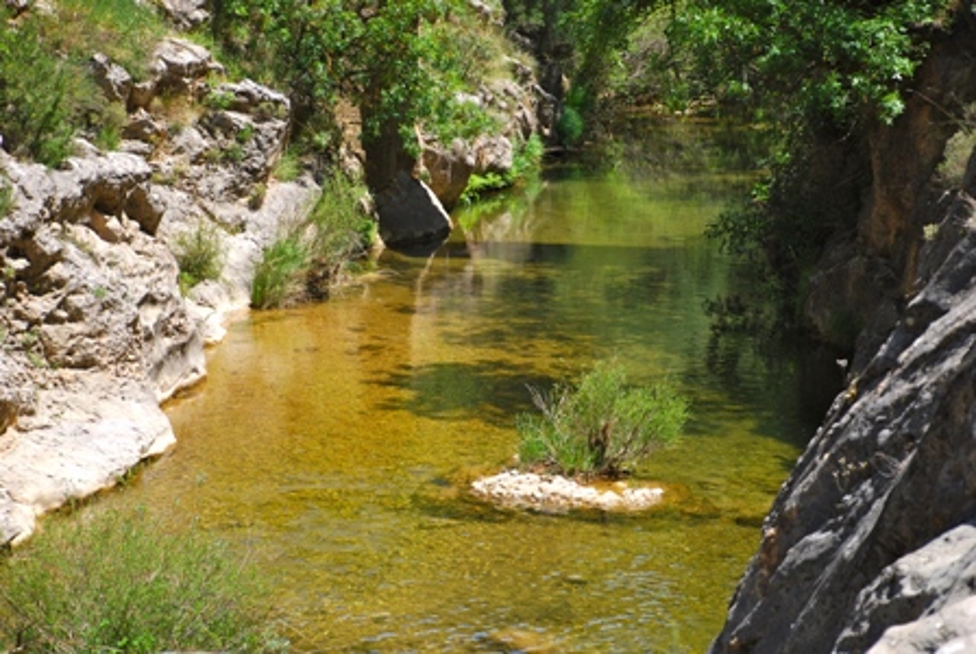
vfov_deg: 12.2
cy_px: 327
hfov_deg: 18.2
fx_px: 3054
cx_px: 488
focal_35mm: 112
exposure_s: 1/400
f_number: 5.6
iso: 200
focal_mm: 75
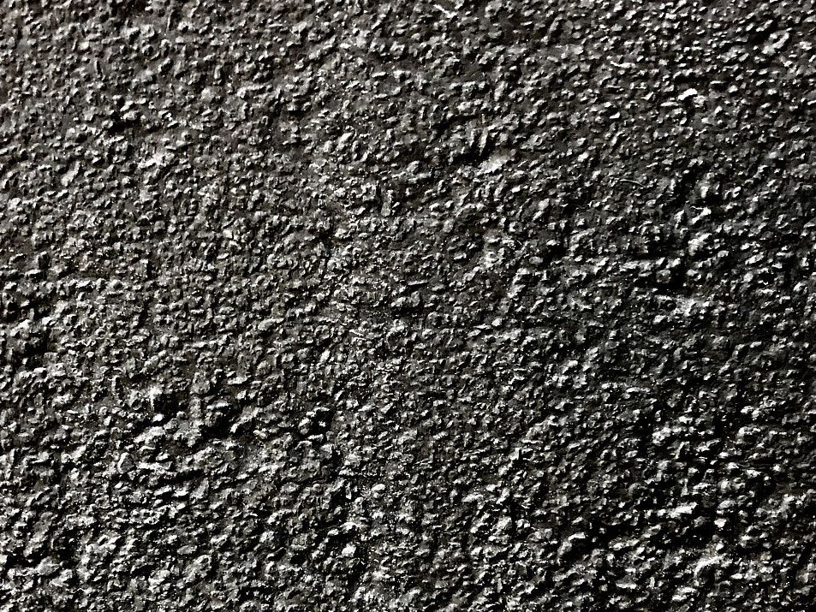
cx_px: 312
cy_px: 358
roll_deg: -1.5
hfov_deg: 40.2
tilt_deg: -10.1
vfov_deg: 30.8
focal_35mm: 47
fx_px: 1108
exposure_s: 1/30
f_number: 1.8
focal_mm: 4
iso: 25
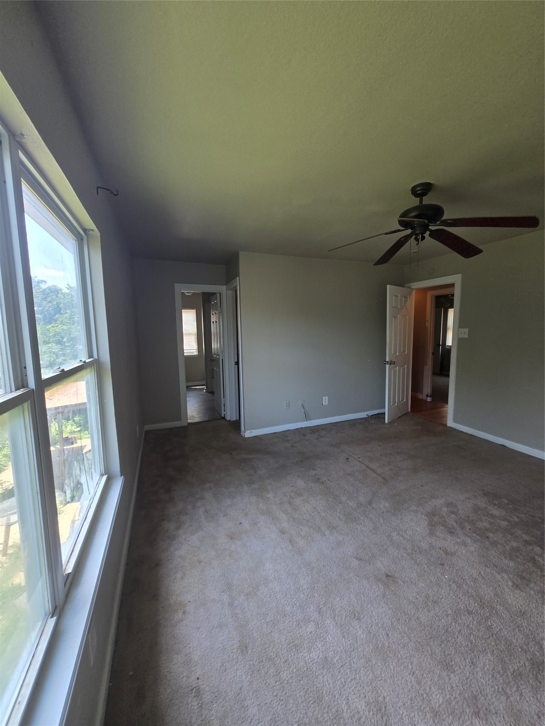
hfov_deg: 89.9
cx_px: 272
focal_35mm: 13
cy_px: 363
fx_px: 273
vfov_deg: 106.2
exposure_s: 1/120
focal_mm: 1.7
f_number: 2.2
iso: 50
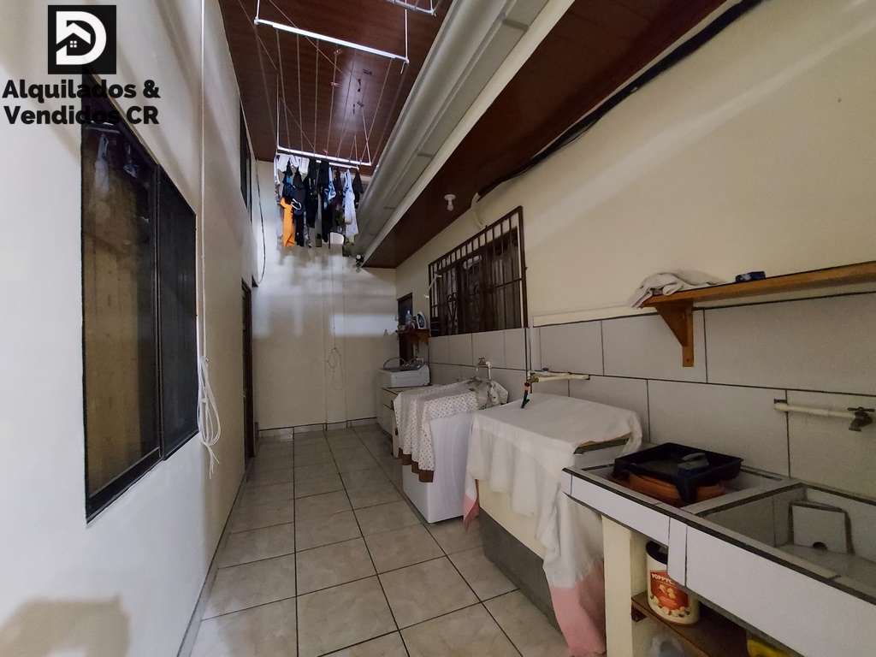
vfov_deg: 89.9
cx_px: 438
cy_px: 328
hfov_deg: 106.2
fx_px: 329
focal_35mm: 13
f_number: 2.2
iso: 1000
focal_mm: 1.74
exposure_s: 1/10
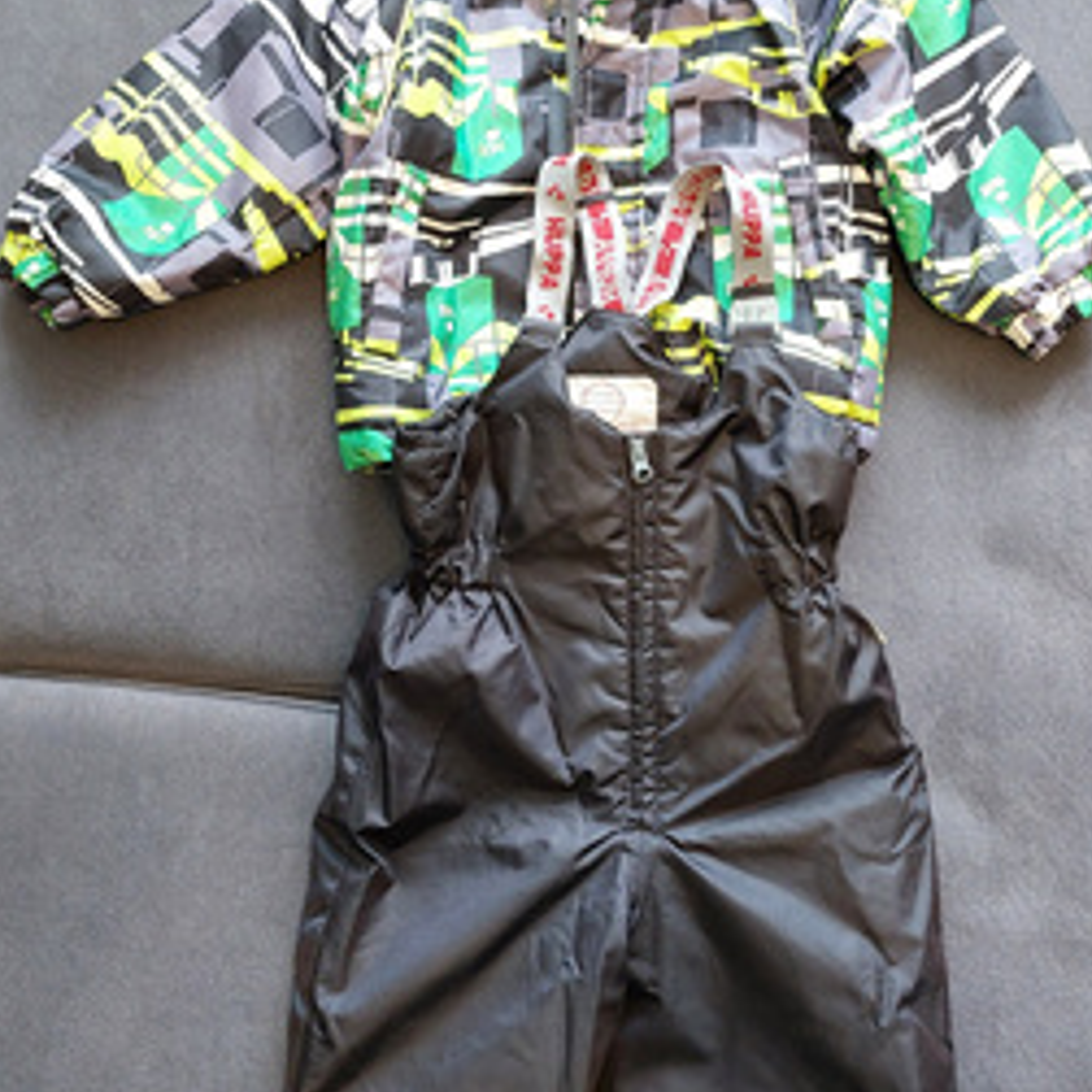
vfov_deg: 38.3
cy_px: 513
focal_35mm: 44
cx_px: 529
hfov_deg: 38.3
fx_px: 1570
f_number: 1.8
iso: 320
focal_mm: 5.23
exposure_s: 1/50
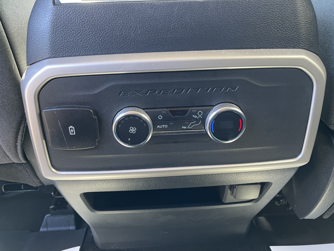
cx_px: 167
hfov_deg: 67.3
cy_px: 126
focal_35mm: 26
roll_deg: +2.5
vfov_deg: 53.1
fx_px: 251
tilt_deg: -26.4
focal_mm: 4.2
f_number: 1.6
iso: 200
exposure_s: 1/60
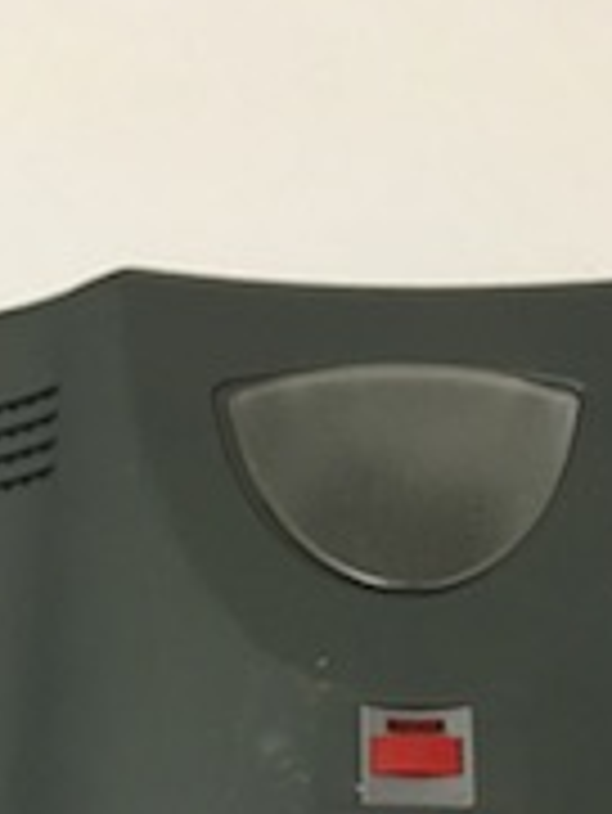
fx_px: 1813
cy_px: 1034
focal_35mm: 77
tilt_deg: -68.5
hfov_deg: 19.1
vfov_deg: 22.8
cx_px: 225
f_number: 2.2
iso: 200
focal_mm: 4.15
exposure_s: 1/33
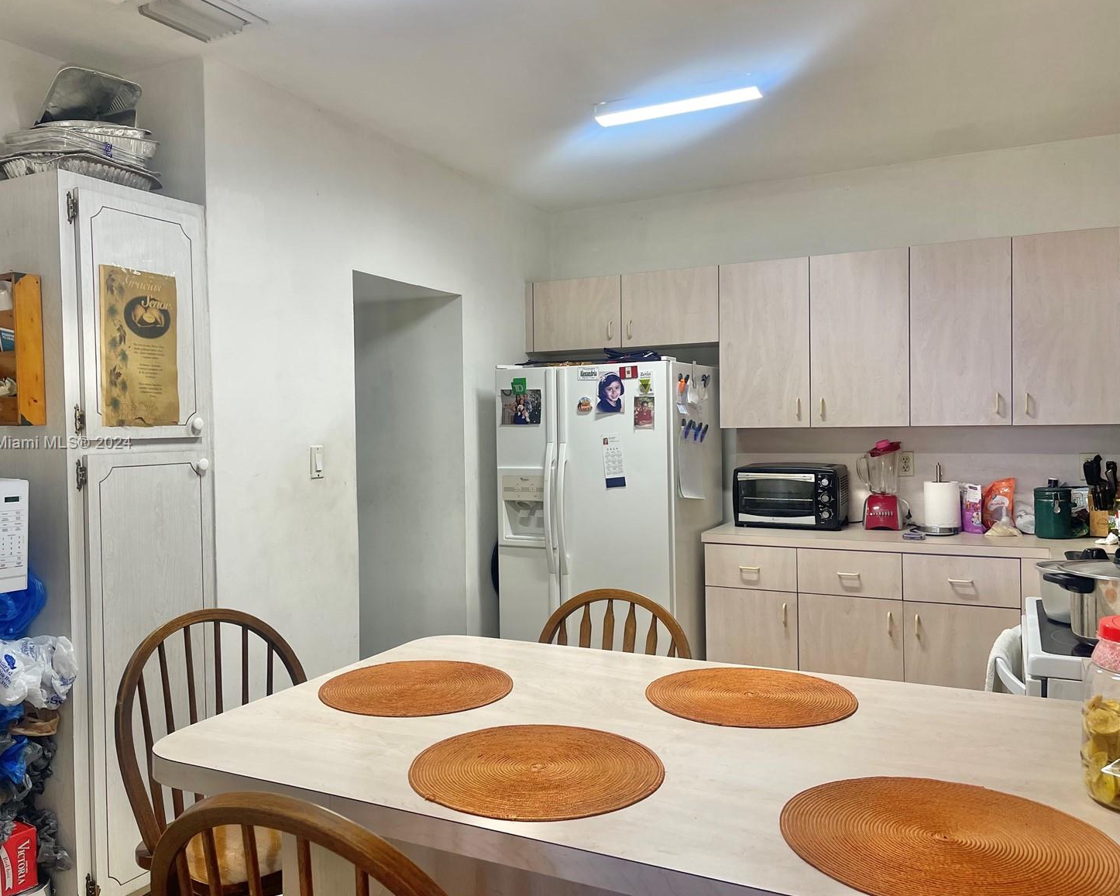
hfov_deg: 63.9
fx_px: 895
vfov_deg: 53.2
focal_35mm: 27
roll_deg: +1.0
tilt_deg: -2.0
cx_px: 503
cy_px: 444
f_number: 1.6
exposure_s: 1/120
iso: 125
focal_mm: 5.1
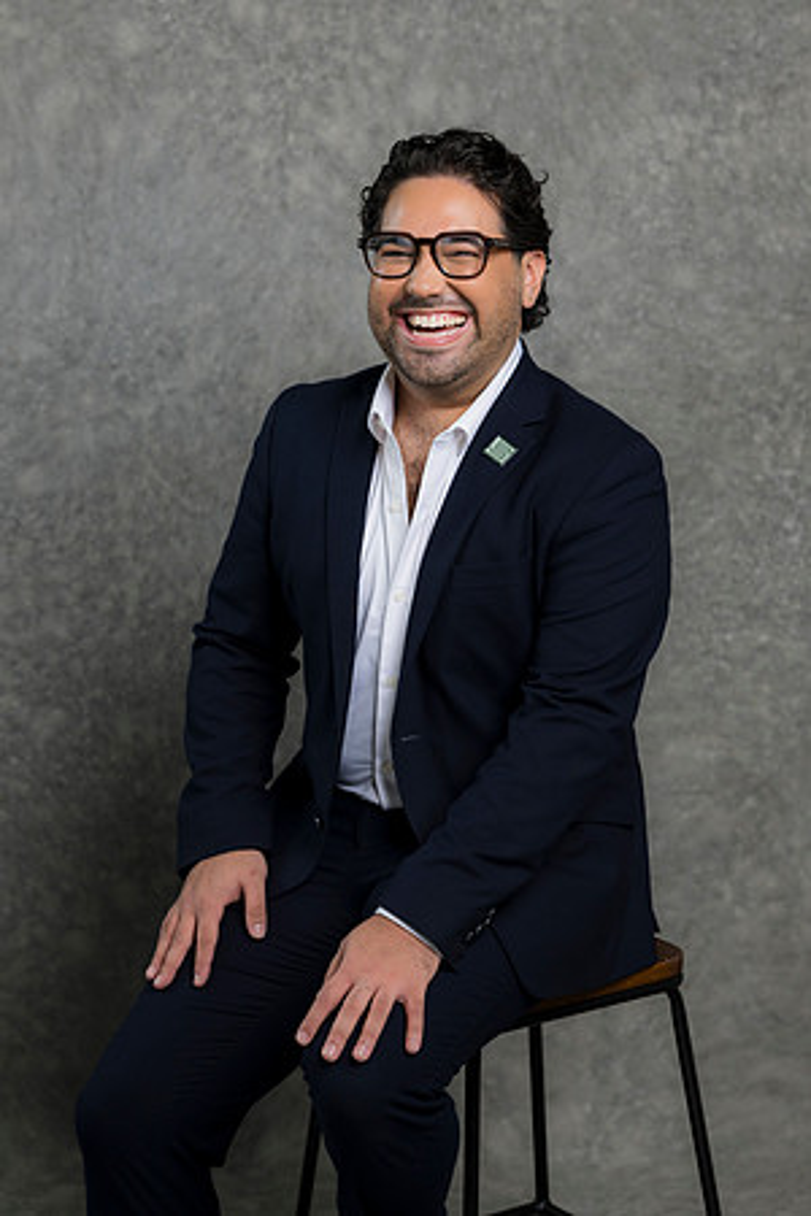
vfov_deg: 23.9
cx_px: 406
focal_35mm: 85
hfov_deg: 16.1
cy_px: 608
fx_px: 2872
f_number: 5
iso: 125
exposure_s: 1/200
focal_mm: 85
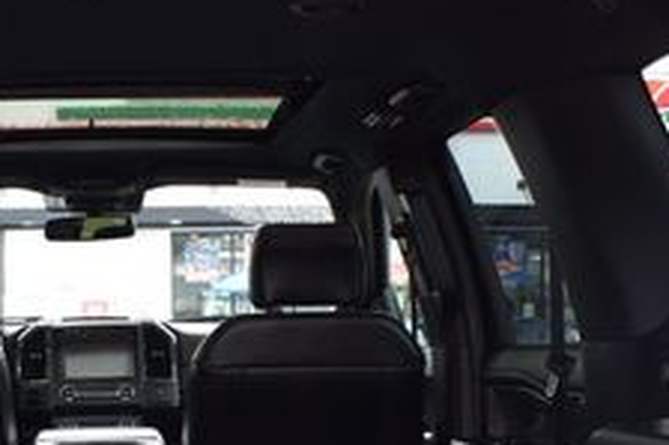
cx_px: 134
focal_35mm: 77
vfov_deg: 17.3
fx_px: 1430
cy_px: 430
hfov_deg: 25.9
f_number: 6.3
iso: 400
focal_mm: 18
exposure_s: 1/20
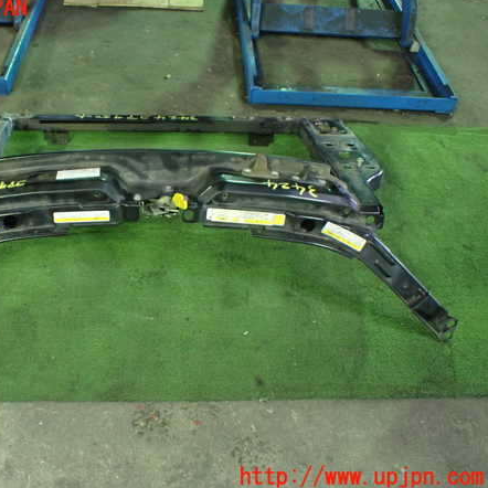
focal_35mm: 36
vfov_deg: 46.0
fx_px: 574
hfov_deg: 45.3
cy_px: 243
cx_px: 158
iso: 800
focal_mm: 5.4
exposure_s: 1/50
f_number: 2.3
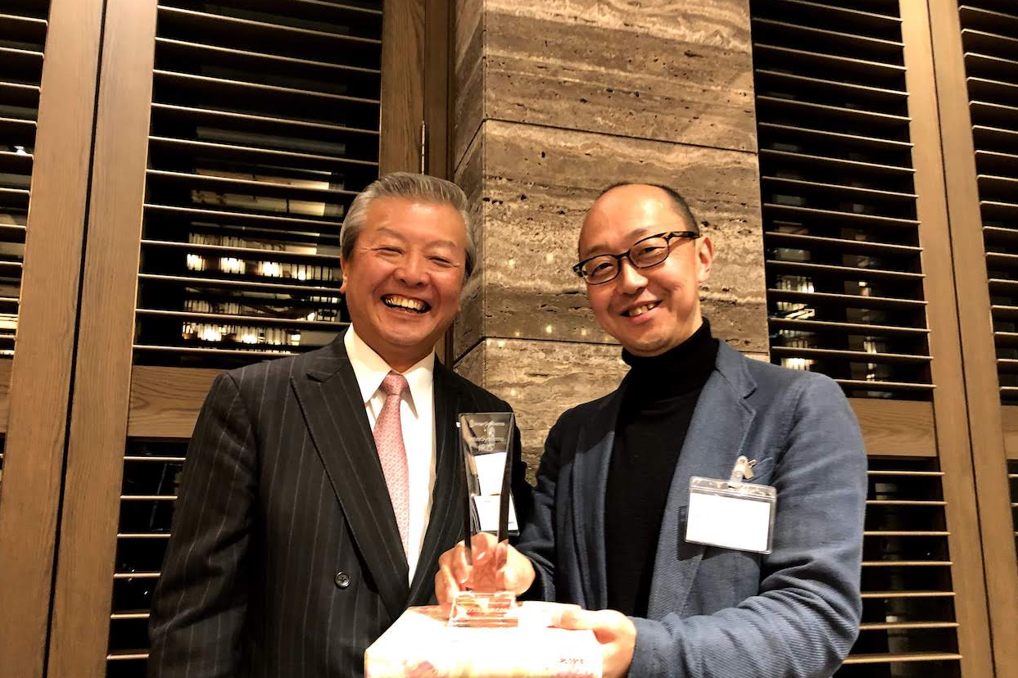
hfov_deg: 61.9
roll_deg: +1.3
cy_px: 372
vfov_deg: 43.5
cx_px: 504
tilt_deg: +10.7
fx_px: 848
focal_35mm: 30
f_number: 1.8
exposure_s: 1/33
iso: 320
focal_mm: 4
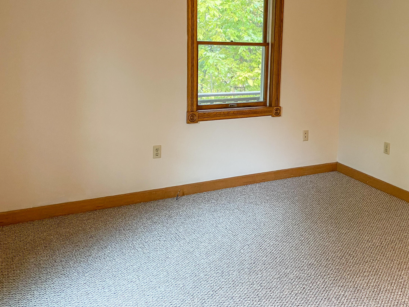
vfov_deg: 39.1
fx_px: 425
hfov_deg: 50.7
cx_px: 261
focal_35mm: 36
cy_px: 100
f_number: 1.8
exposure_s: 1/60
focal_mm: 4.25
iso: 320
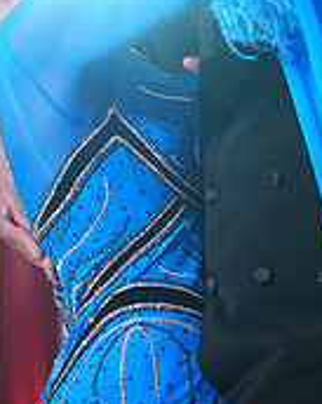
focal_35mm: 333
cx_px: 375
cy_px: -160
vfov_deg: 5.8
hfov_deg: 4.6
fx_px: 3977
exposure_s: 1/400
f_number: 4
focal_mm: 105
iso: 3200
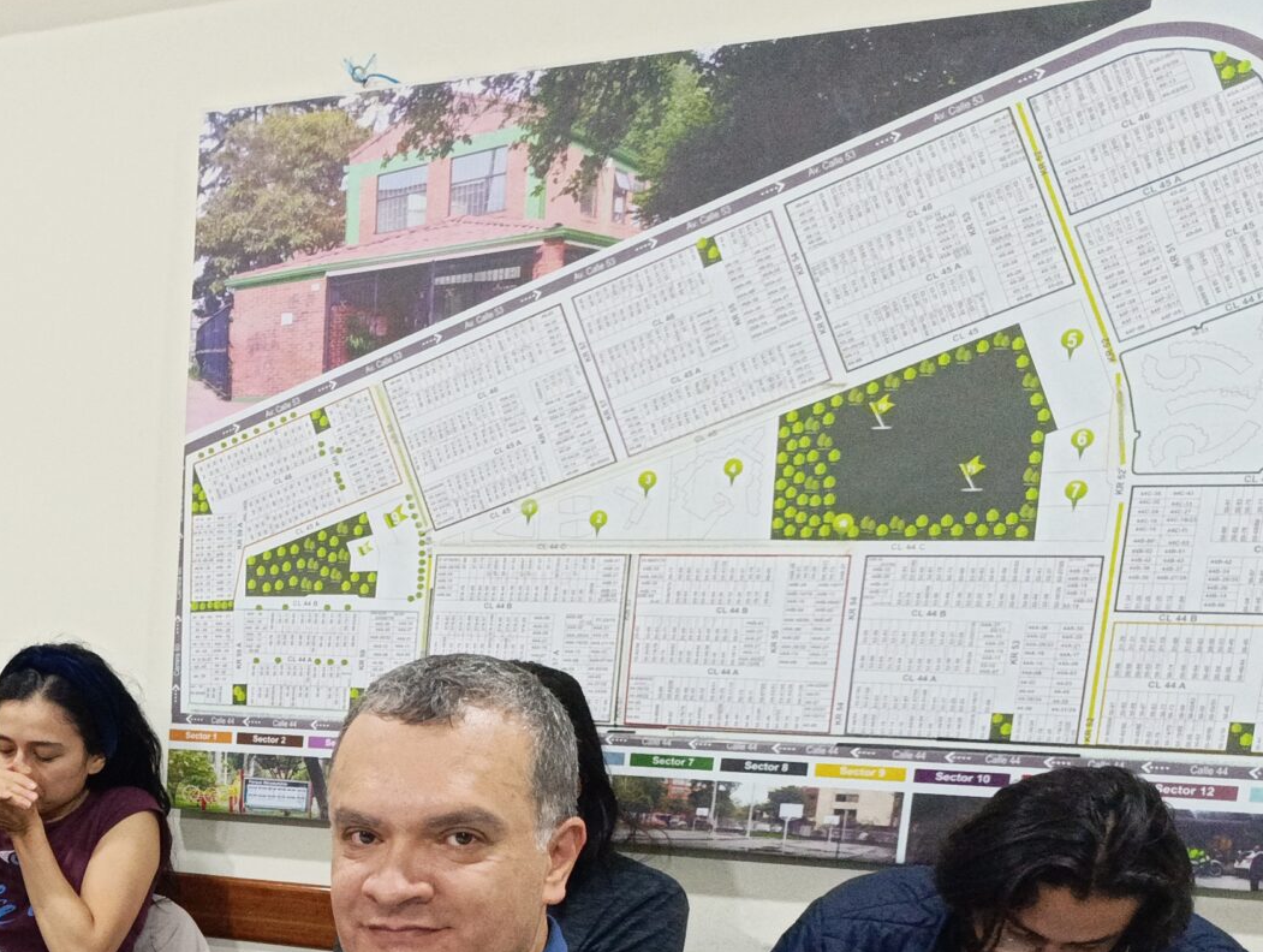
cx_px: -256
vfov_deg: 24.5
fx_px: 2047
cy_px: 1037
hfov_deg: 29.5
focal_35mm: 56
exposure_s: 1/60
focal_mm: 6.14
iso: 1250
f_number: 1.6
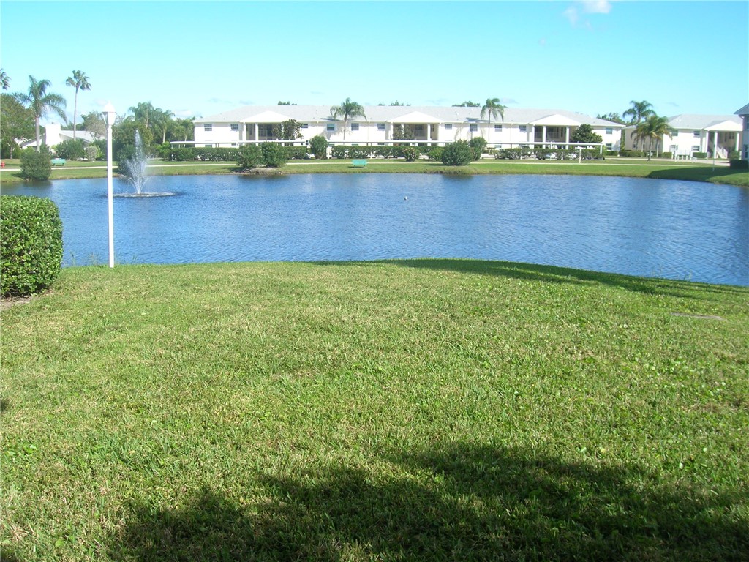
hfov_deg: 54.0
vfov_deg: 41.8
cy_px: 281
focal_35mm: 34
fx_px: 736
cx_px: 374
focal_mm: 5.7
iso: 50
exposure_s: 1/246
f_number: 4.9
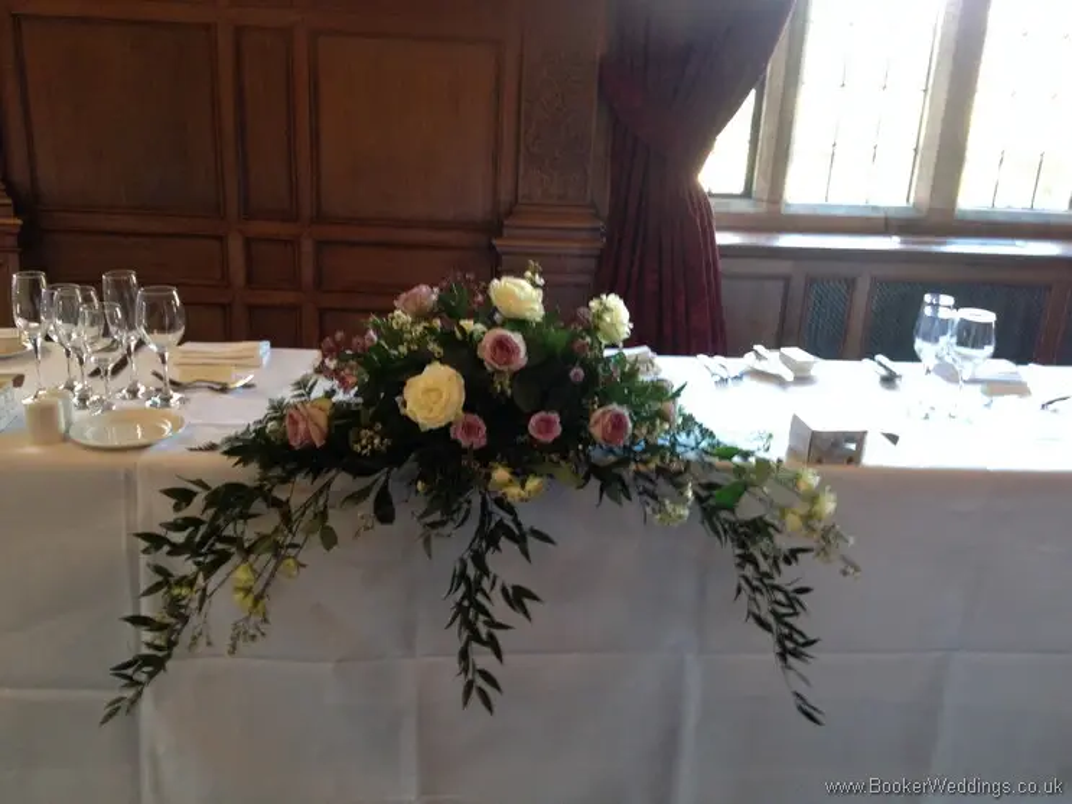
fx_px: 1084
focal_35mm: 35
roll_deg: -3.5
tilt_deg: -20.7
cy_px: 402
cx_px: 536
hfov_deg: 52.6
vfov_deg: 40.7
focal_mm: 4.28
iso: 125
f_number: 2.4
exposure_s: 1/20
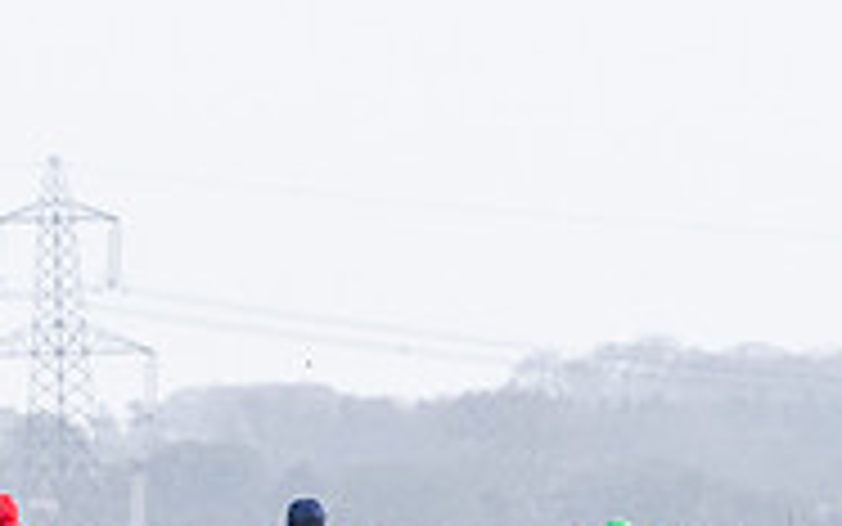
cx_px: 528
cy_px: 992
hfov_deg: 1.5
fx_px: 32090
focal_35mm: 1398
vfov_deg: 0.9
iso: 800
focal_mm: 200
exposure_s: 1/2000
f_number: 5
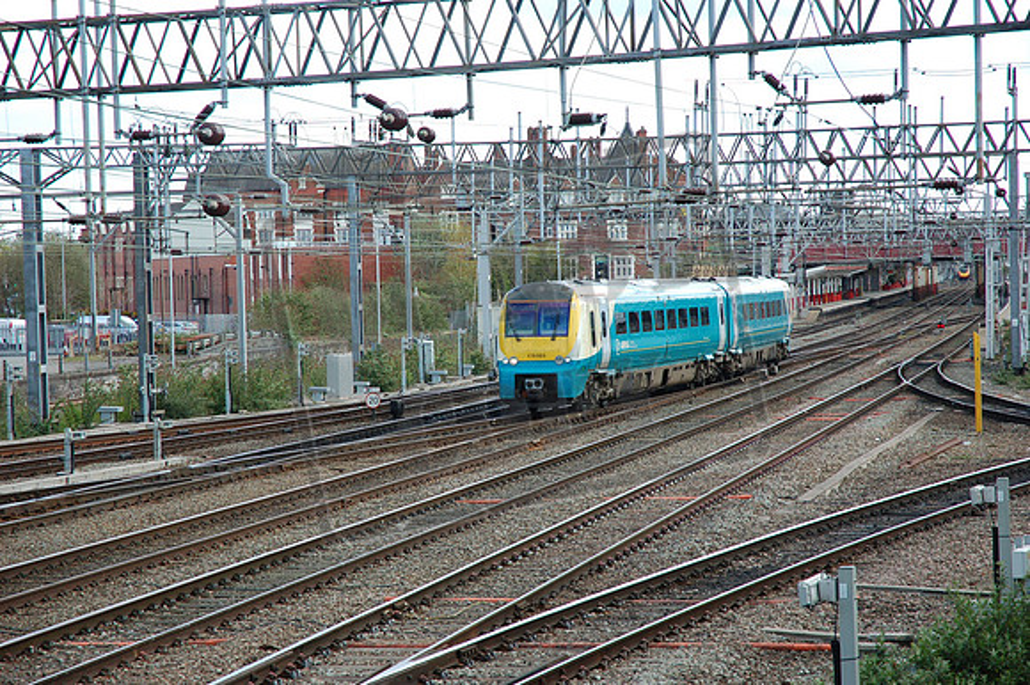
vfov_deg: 13.0
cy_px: 342
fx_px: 3002
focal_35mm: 105
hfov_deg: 19.5
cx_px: 515
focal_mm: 70
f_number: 5
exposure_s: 1/400
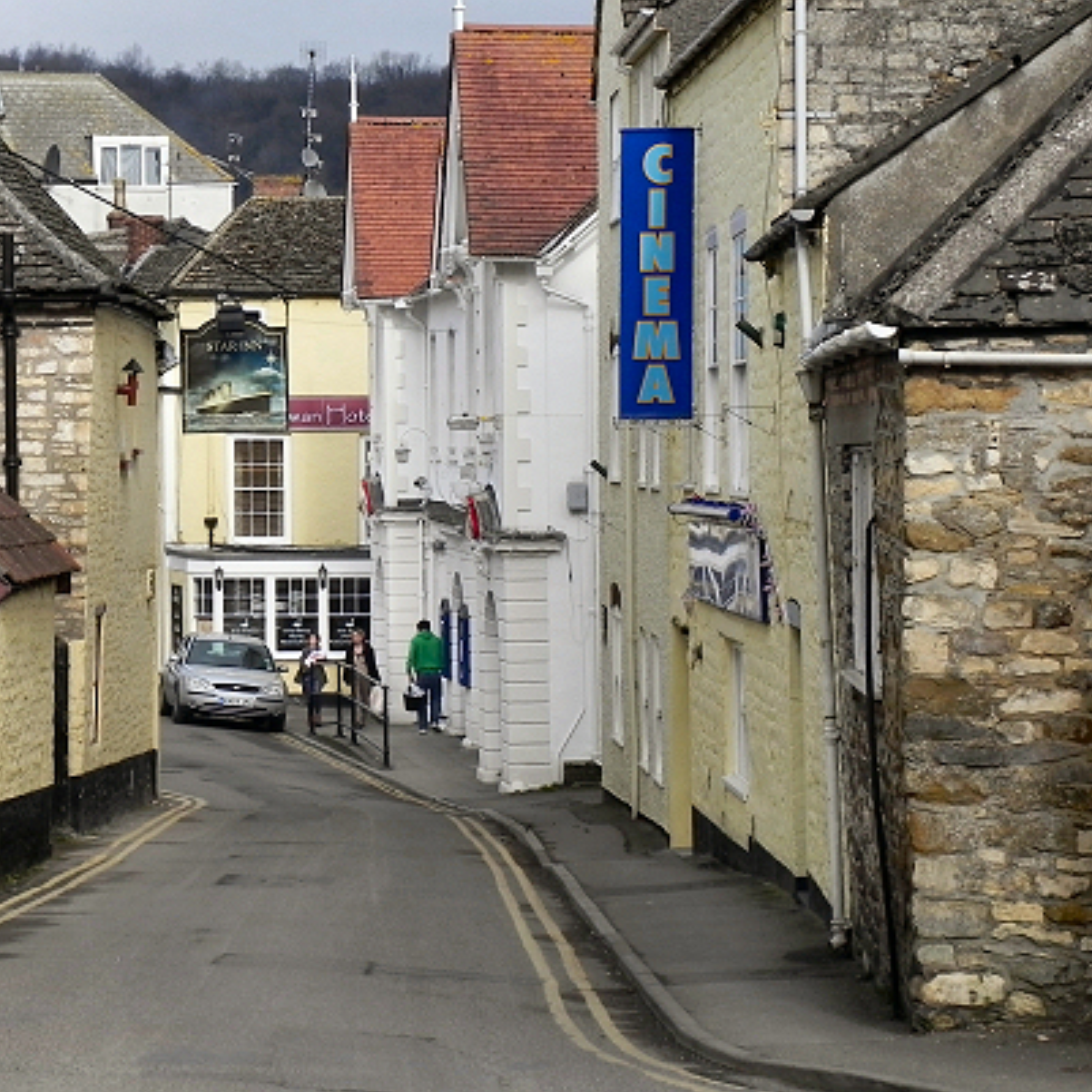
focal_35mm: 120
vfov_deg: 14.5
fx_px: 4283
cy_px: 455
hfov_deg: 14.5
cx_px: 264
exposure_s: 1/375
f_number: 6.3
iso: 160
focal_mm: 15.1
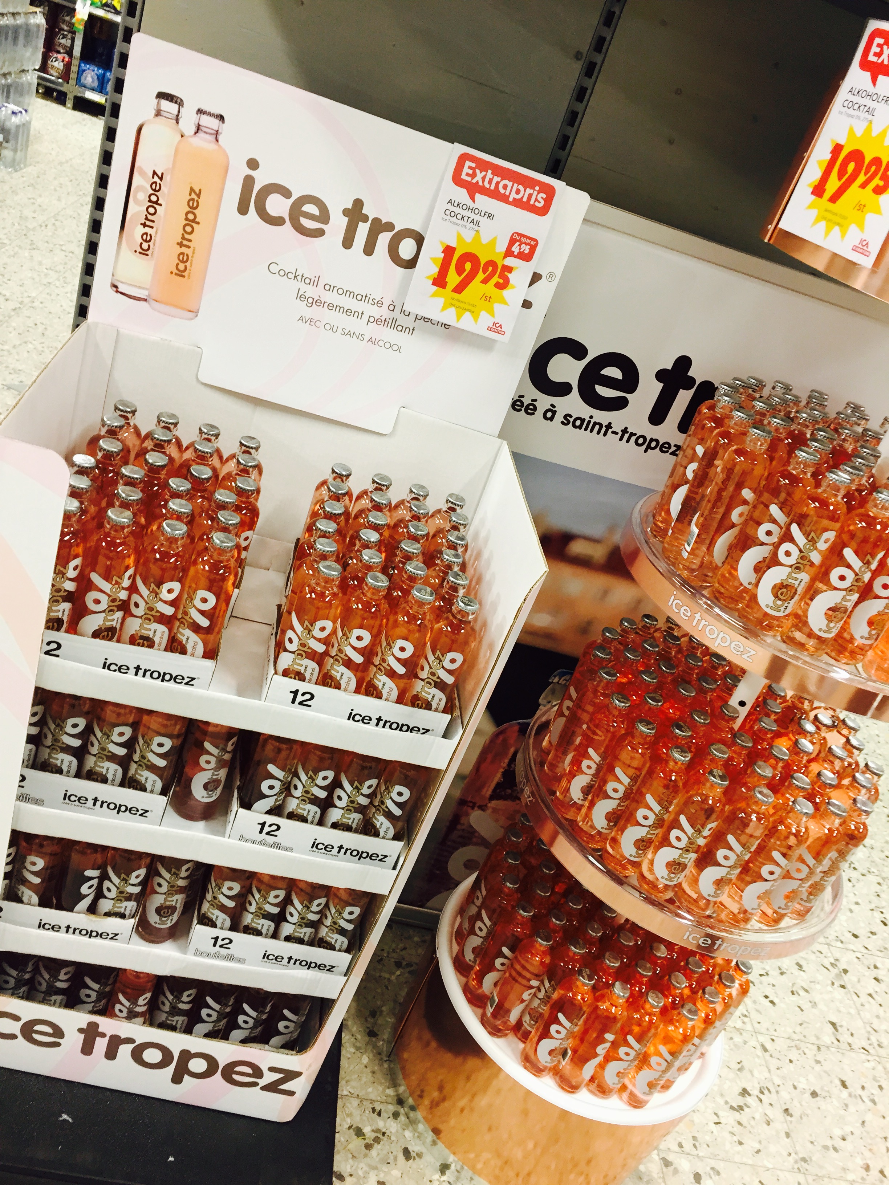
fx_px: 993
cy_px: 592
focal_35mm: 29
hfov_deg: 48.2
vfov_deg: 61.7
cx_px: 444
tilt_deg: -25.6
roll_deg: -20.7
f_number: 2.2
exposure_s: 1/30
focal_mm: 4.15
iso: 100
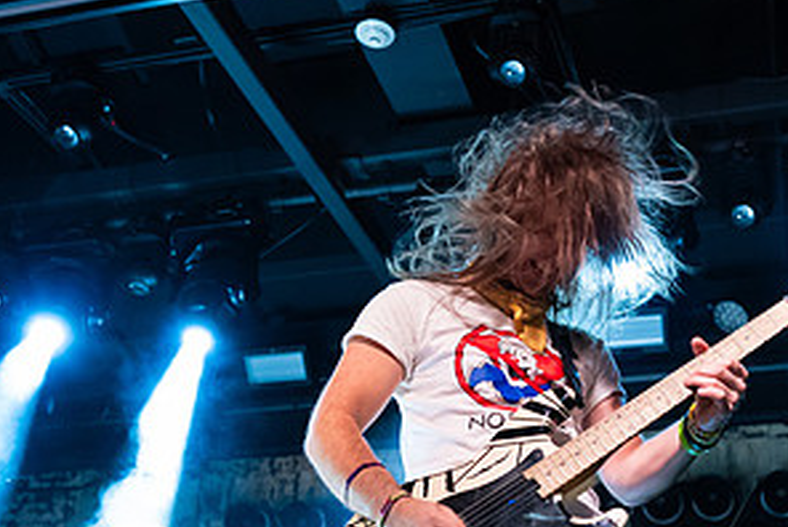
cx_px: 547
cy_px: 431
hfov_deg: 38.9
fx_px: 1095
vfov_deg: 26.5
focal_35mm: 50
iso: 6400
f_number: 2.8
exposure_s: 1/160
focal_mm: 24
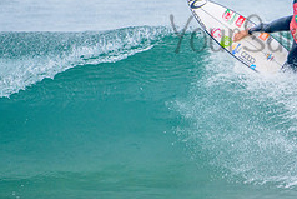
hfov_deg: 1.7
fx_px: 10062
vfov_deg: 1.1
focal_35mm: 1219
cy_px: 23
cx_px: 298
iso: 400
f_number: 5.6
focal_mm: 500
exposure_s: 1/2000
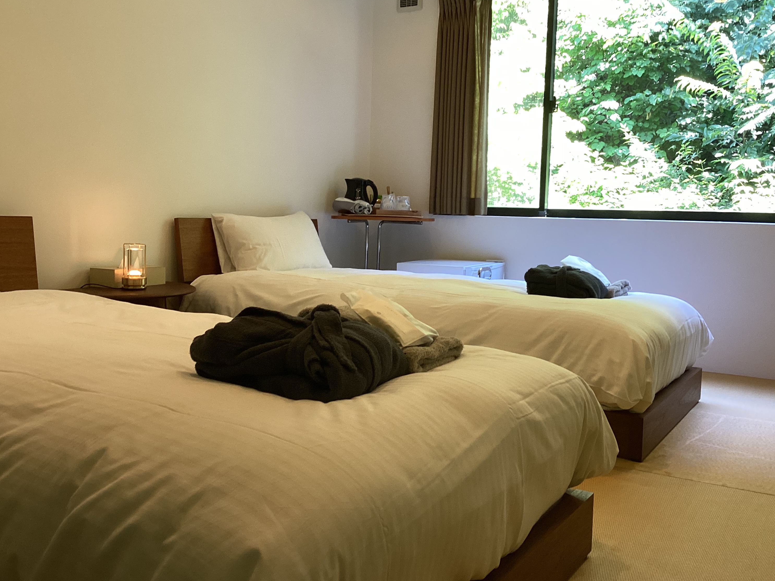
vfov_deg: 41.8
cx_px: 417
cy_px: 270
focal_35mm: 34
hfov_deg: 53.9
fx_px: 761
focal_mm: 3.3
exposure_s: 1/50
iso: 80
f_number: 2.4
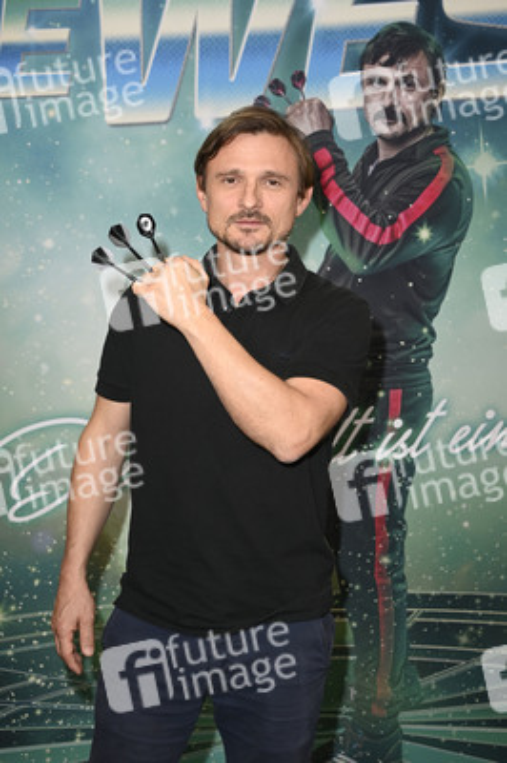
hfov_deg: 24.6
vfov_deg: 36.3
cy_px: 382
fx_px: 1164
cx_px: 254
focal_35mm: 55
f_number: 5.6
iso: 500
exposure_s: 1/200
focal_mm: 55
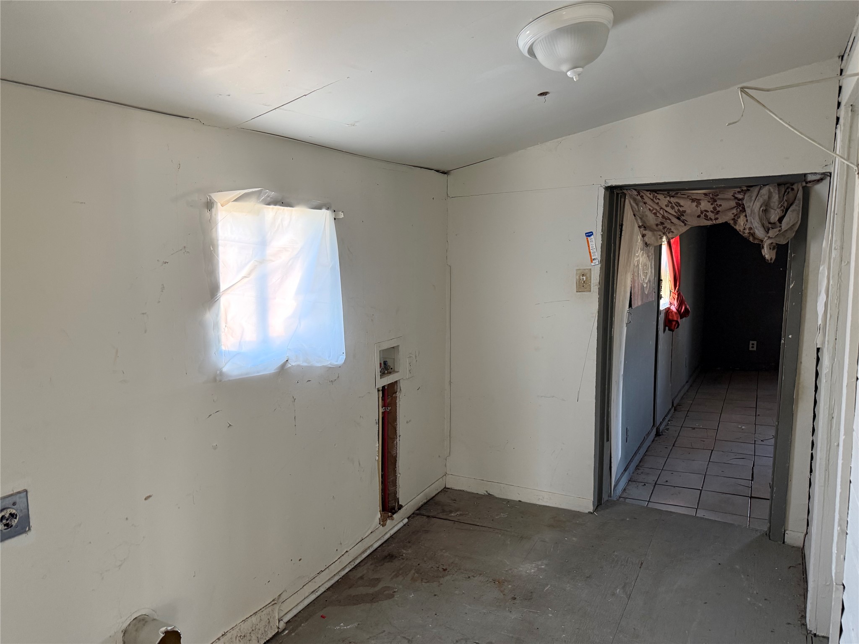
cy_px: 322
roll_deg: -0.7
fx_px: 596
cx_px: 430
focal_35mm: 24
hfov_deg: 71.6
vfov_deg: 56.8
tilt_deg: -7.3
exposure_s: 1/60
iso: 320
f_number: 1.78
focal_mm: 6.76
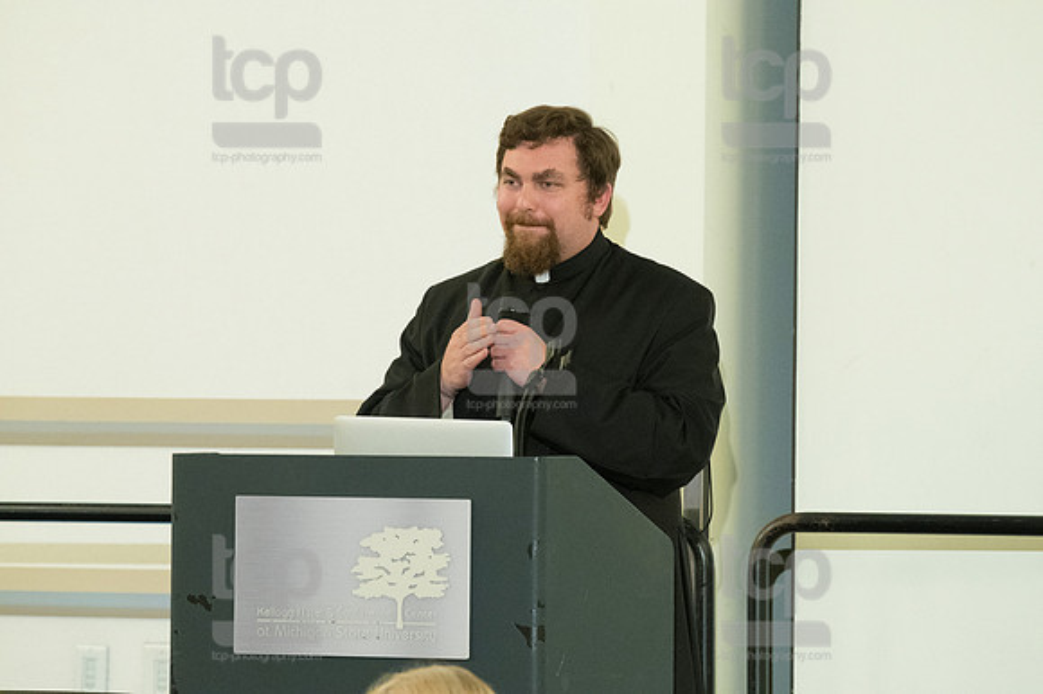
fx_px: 8686
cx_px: 522
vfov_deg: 4.6
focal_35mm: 300
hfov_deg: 6.9
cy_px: 347
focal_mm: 200
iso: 3200
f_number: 4.5
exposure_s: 1/400
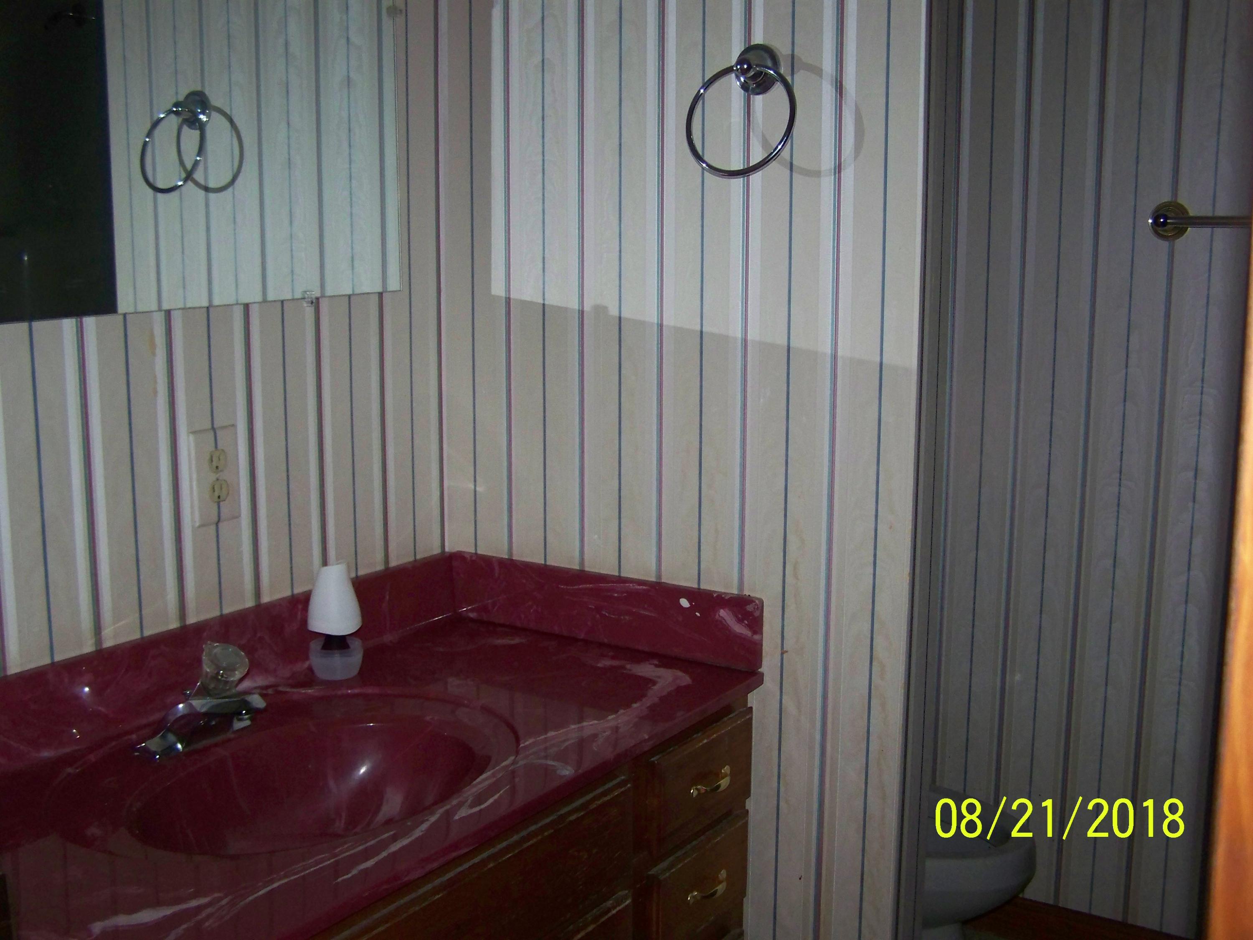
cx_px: 626
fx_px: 1375
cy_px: 470
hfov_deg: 49.0
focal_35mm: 38
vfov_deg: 37.7
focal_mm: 6.3
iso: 200
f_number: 2.8
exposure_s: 1/30
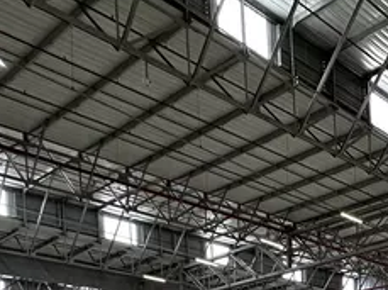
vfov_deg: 23.5
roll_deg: +1.7
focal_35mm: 49
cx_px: 481
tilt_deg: -1.5
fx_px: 548
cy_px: 439
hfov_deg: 31.6
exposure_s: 1/100
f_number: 2.2
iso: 100
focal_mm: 2.22
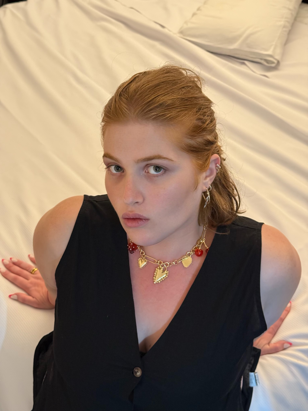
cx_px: 154
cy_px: 206
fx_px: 569
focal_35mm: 48
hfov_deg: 30.3
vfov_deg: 39.7
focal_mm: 6.76
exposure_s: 1/25
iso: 500
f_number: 1.78
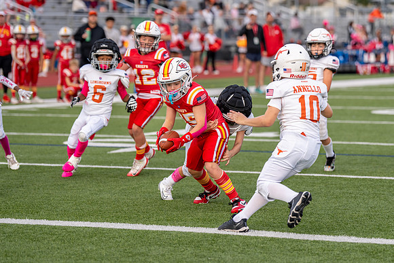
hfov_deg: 12.5
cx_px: 206
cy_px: 109
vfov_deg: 8.4
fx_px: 1799
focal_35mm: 164
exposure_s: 1/2500
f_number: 2.8
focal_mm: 126
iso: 400
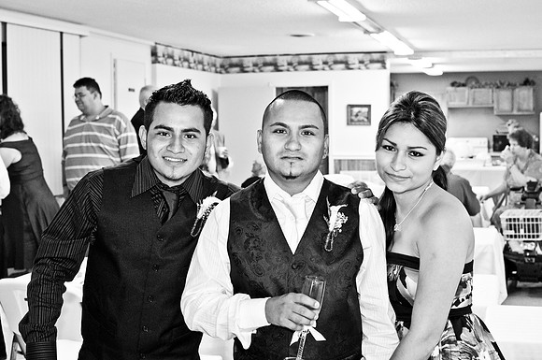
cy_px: 180
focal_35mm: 52
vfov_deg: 25.7
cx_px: 271
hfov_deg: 37.9
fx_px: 789
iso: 800
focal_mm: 35
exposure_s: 1/60
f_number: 4
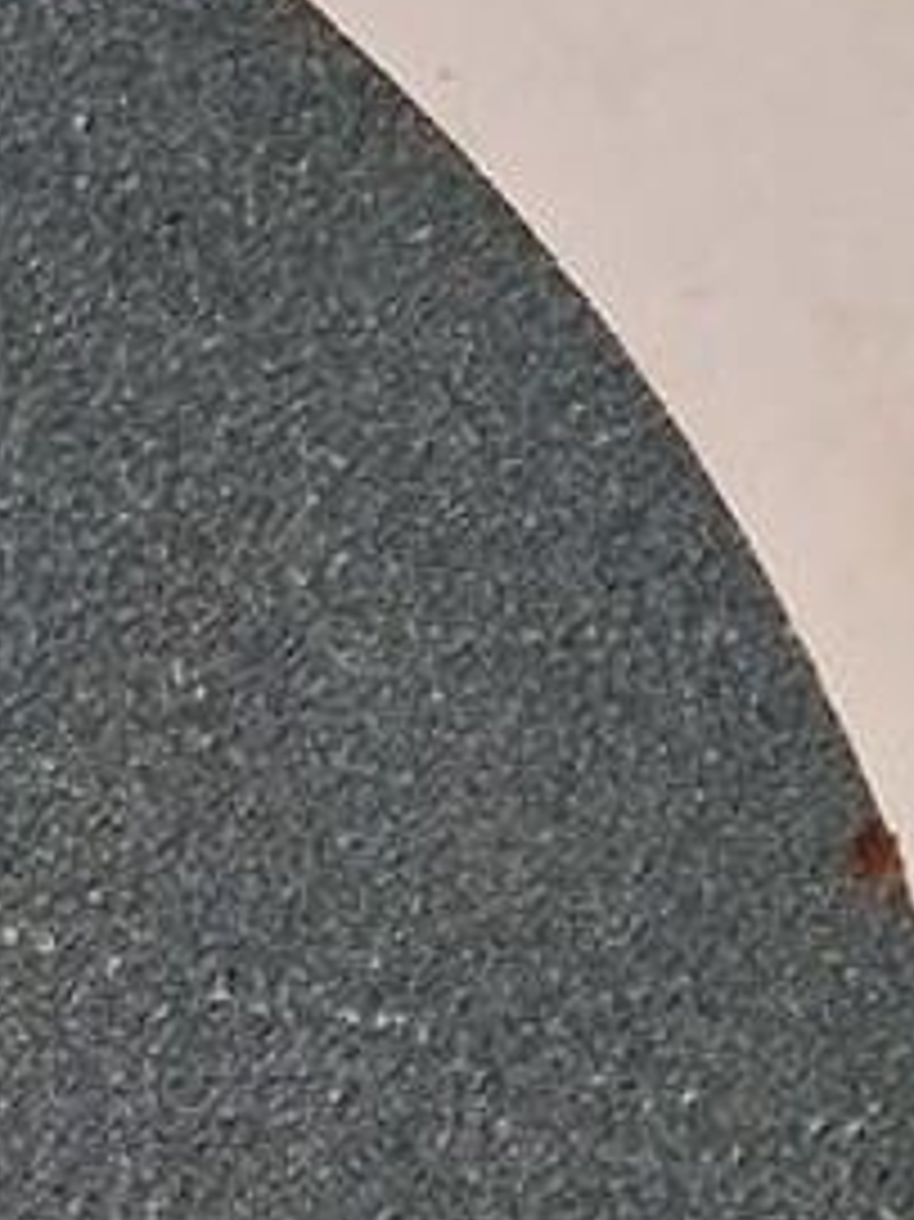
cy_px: 1569
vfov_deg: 14.3
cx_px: -1261
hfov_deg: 9.8
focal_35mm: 133
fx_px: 4686
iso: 400
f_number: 1.8
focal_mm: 4
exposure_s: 1/50
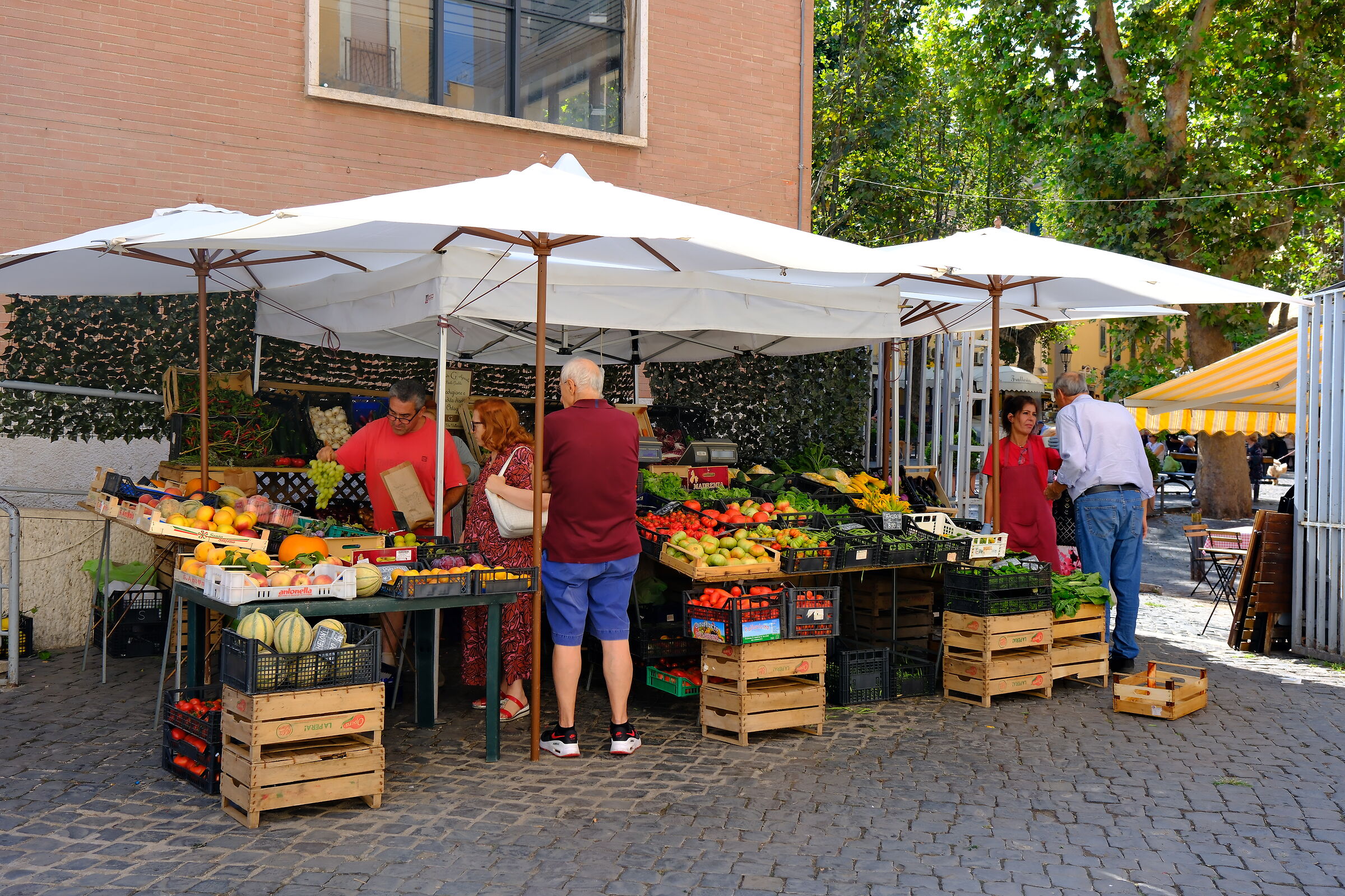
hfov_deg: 57.2
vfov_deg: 40.0
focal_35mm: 33
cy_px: 448
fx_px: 1233
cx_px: 672
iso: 125
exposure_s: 1/105
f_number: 5.6
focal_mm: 22.3
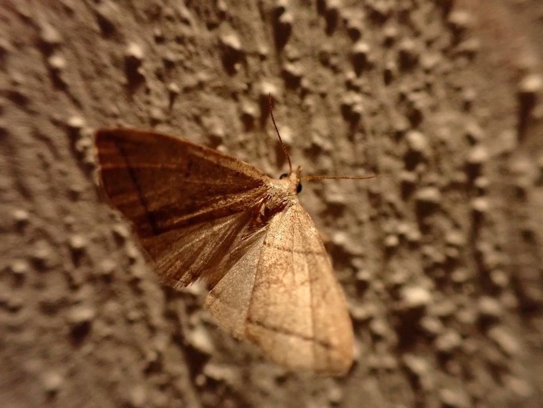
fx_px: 471
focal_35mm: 30
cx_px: 272
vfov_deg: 46.8
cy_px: 204
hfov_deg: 60.0
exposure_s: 1/30
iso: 1250
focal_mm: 5.4
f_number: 2.3
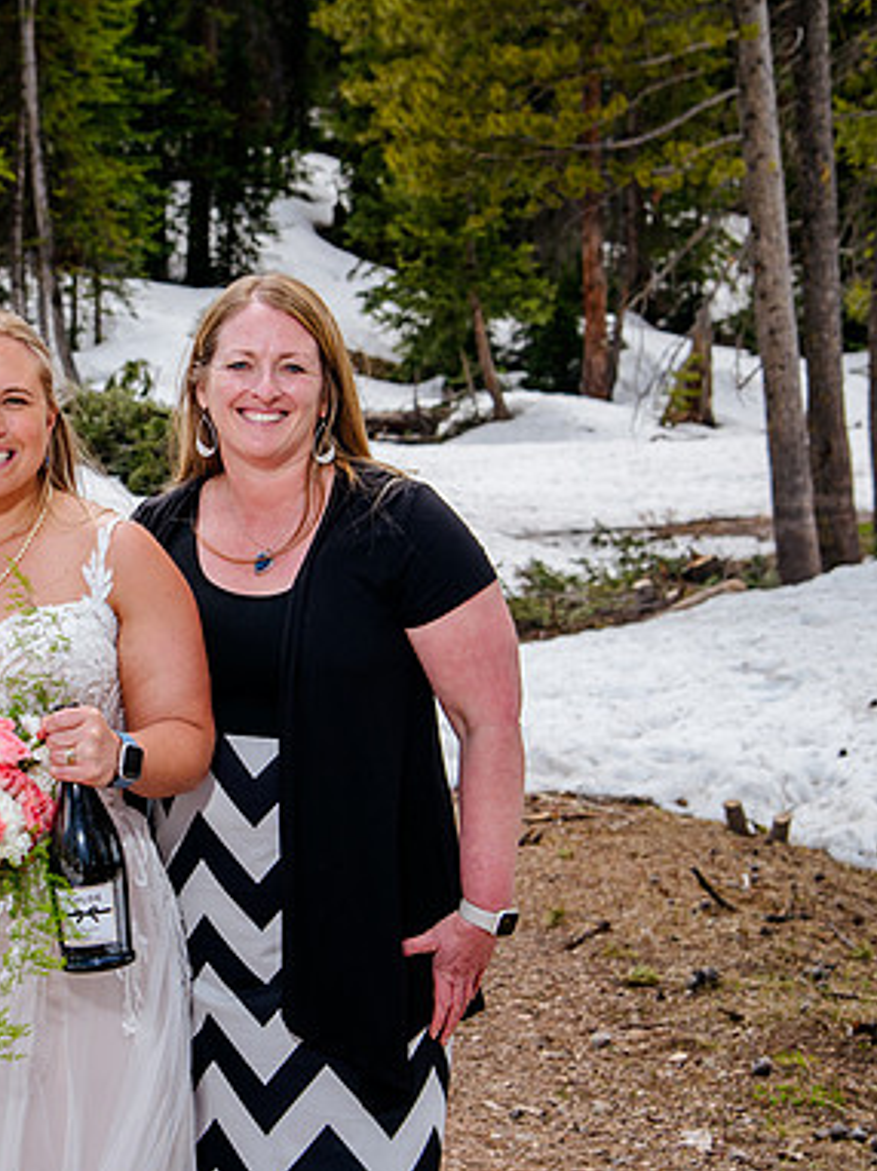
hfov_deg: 18.5
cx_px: 78
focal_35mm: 78
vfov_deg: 25.0
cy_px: 566
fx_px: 2638
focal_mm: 52
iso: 400
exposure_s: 1/200
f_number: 6.3
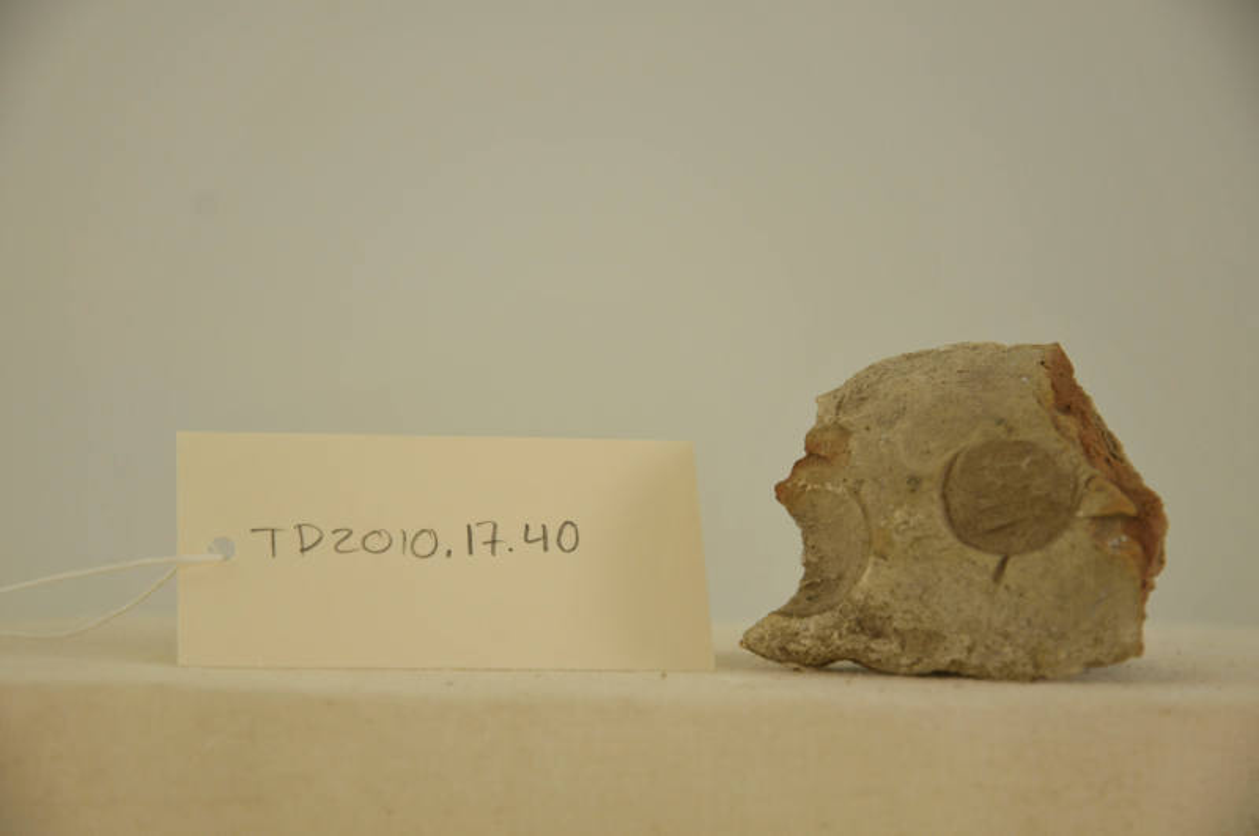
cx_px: 630
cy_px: 418
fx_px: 3562
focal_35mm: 102
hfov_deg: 20.0
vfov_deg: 13.4
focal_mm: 68
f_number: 5.6
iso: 200
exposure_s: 1/60
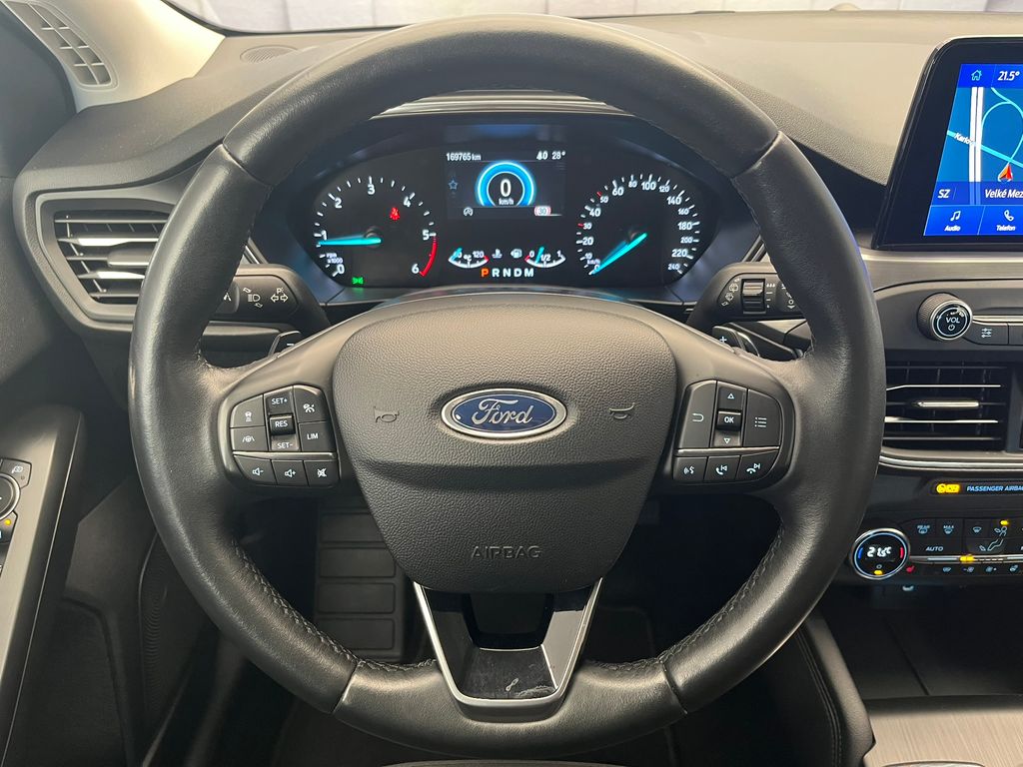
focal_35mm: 26
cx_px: 512
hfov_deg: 67.3
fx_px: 768
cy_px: 384
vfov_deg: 53.1
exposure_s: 1/60
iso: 400
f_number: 1.6
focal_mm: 5.1
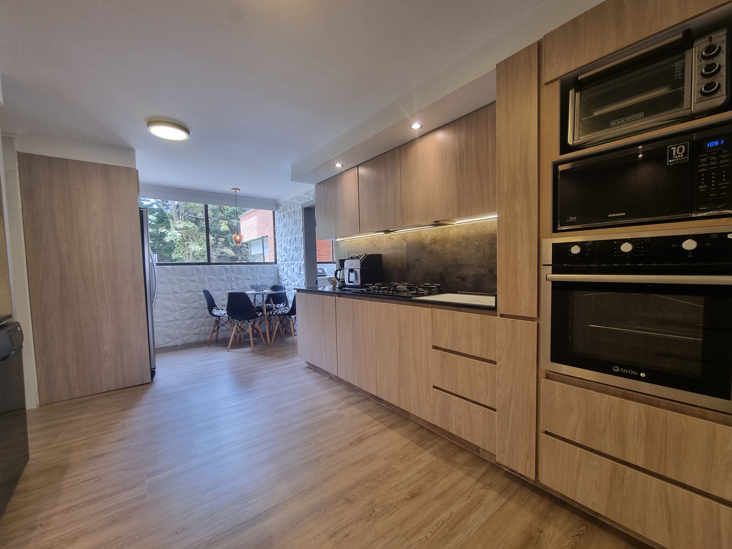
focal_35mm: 13
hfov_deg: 106.2
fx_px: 275
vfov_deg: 89.9
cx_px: 366
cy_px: 274
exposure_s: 1/53
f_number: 2.2
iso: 125
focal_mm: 2.2
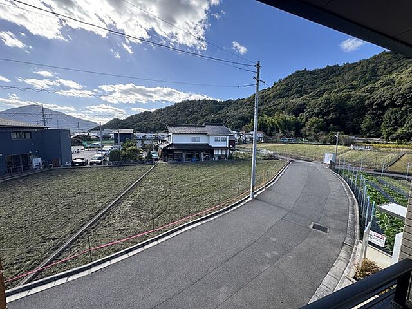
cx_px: 206
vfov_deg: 85.7
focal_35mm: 14
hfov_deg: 102.1
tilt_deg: -3.8
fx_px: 167
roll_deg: -0.3
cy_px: 154
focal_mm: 2.22
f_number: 2.2
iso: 40
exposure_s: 1/462
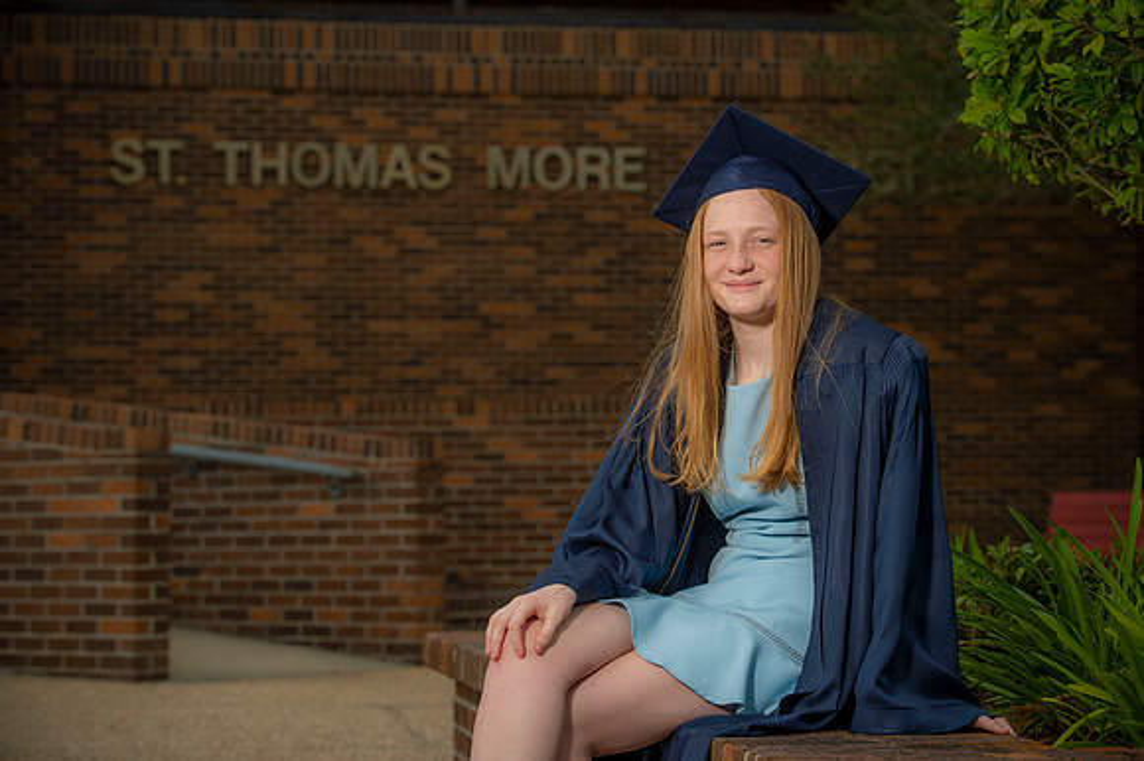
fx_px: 3112
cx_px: 572
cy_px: 380
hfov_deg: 20.8
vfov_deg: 13.9
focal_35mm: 98
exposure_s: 1/250
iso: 80
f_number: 6.3
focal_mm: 98
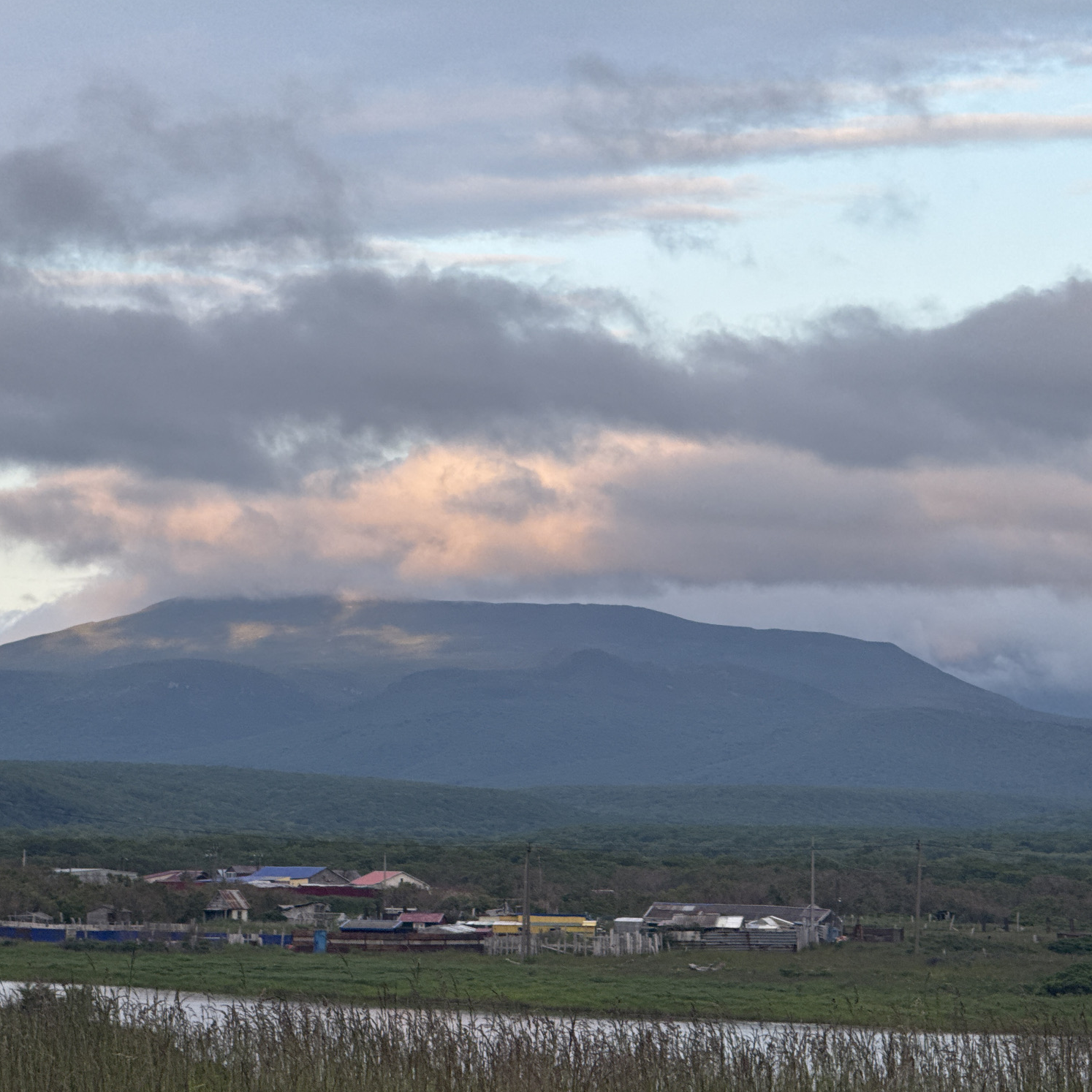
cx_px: 526
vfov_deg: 12.3
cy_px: 546
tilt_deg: +4.1
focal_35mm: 142
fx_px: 5068
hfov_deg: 12.3
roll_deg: -1.5
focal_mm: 15.66
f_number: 2.8
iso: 50
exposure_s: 1/196
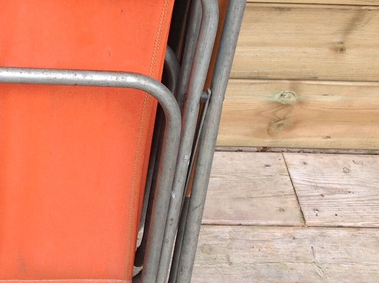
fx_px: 995
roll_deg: -4.6
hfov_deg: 20.8
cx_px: -6
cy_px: 86
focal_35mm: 91
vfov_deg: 16.2
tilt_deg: -44.0
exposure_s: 1/549
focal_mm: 4.28
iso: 50
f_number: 2.4
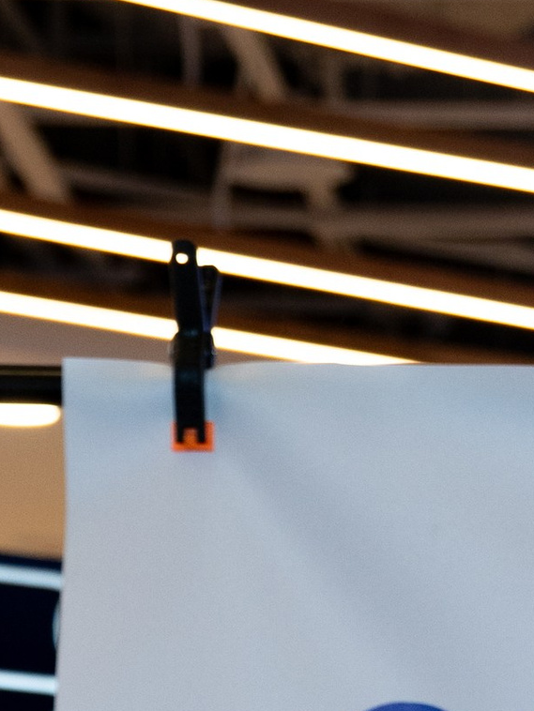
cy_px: 1750
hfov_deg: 5.7
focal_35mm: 263
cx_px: 381
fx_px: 5406
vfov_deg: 7.1
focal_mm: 36
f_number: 4
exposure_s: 1/160
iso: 400
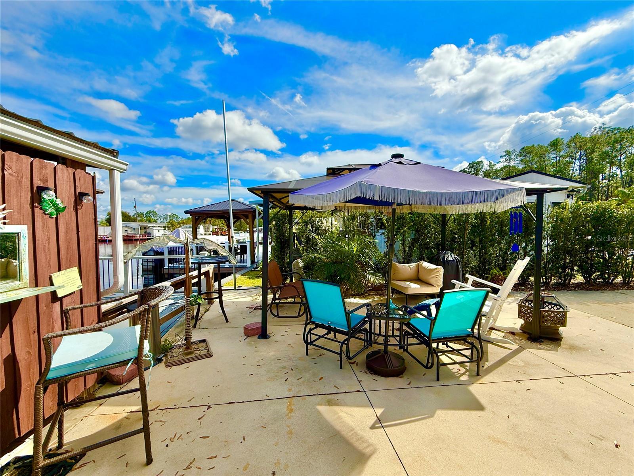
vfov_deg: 85.7
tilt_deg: -1.8
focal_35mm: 14
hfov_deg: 102.1
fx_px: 256
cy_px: 238
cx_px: 317
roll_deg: +0.6
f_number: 2.2
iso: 50
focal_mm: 2.22
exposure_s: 1/2165
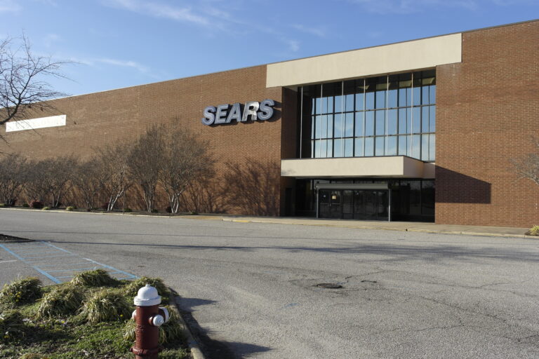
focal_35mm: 30
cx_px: 270
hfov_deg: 61.9
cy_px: 180
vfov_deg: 43.6
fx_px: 449
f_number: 6.3
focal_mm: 20
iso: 100
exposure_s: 1/320
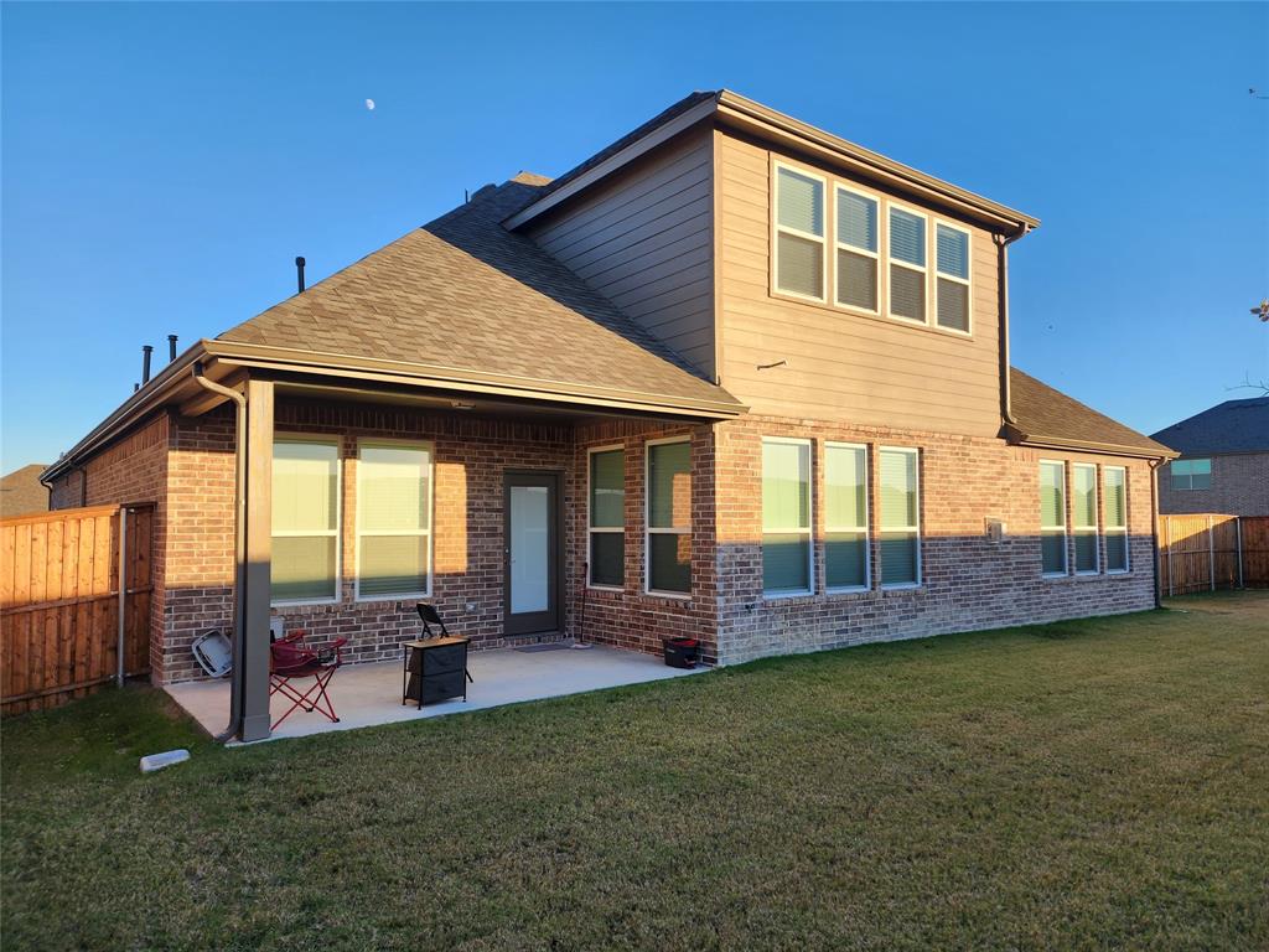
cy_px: 476
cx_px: 634
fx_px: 843
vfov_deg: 58.9
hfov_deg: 73.9
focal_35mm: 23
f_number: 1.8
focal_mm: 6.4
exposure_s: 1/316
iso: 12
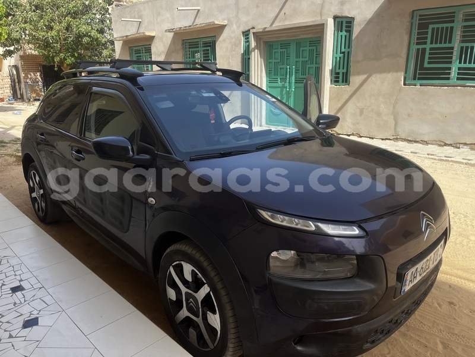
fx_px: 357
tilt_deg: -15.4
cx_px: 238
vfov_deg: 53.1
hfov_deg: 67.3
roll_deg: +1.0
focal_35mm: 26
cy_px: 178
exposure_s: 1/1028
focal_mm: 5.1
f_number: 1.6
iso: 50
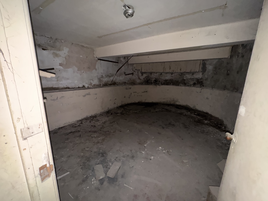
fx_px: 108
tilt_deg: -11.4
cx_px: 134
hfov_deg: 102.1
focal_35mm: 14
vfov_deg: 85.7
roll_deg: -0.1
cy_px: 100
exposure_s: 1/16
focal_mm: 2.22
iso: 800
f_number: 2.2
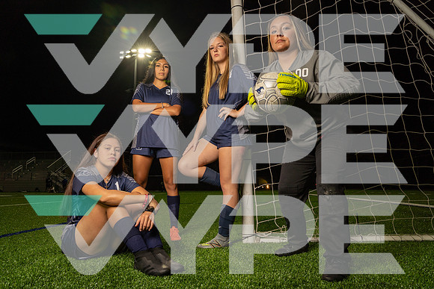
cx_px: 217
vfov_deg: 53.2
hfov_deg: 73.7
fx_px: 289
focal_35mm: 24
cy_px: 144
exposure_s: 1/200
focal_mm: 24
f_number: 7.1
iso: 500
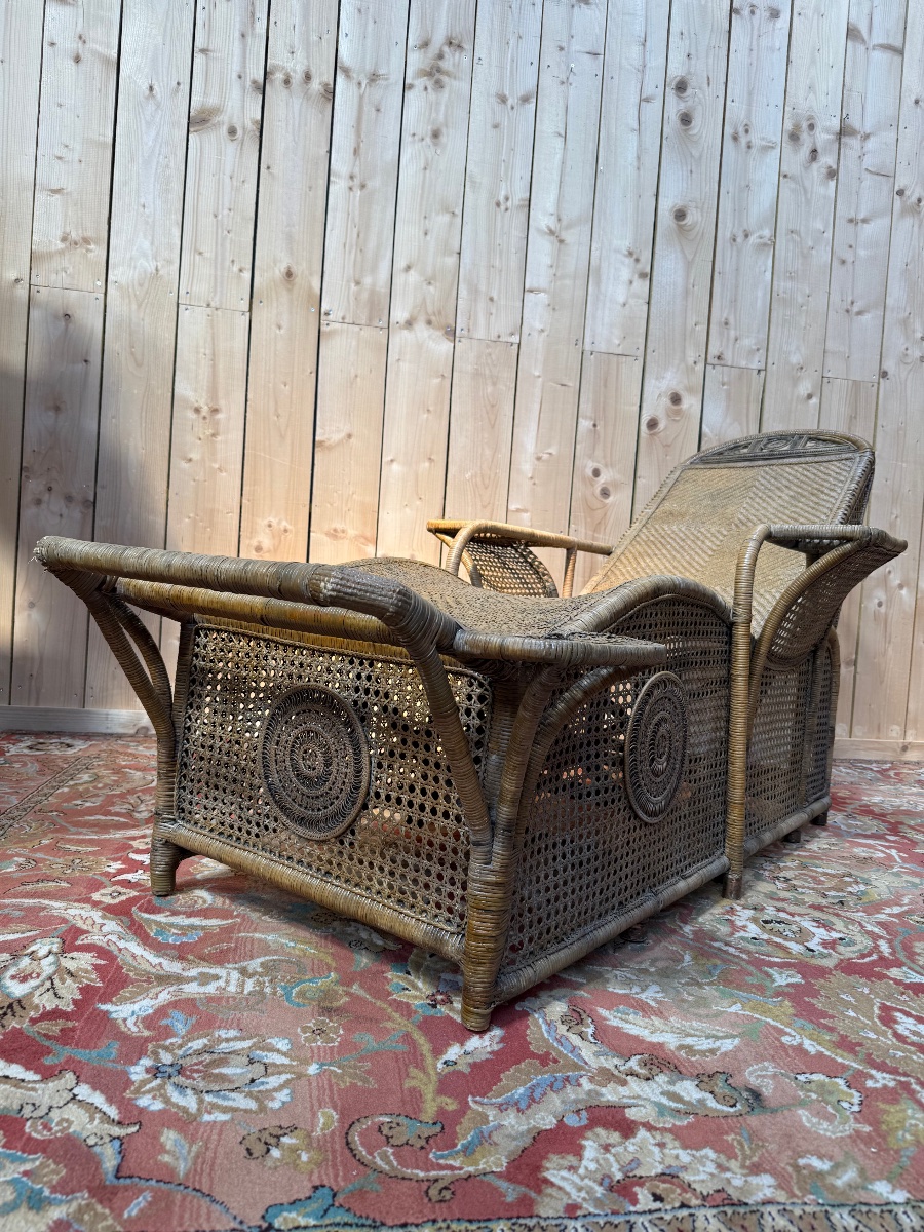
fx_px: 854
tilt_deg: -1.3
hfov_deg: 56.8
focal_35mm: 24
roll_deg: -3.8
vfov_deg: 71.6
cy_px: 616
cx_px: 462
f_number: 1.78
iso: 64
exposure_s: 1/121
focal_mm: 6.76
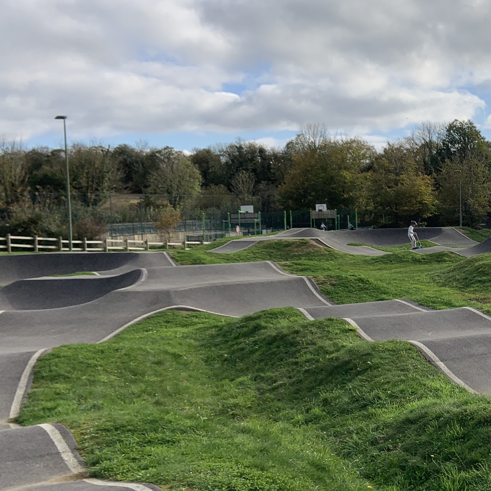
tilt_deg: -1.3
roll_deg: +1.9
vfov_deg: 30.0
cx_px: 509
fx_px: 915
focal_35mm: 57
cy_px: 230
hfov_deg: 28.0
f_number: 1.8
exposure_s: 1/3521
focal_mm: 4.25
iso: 25
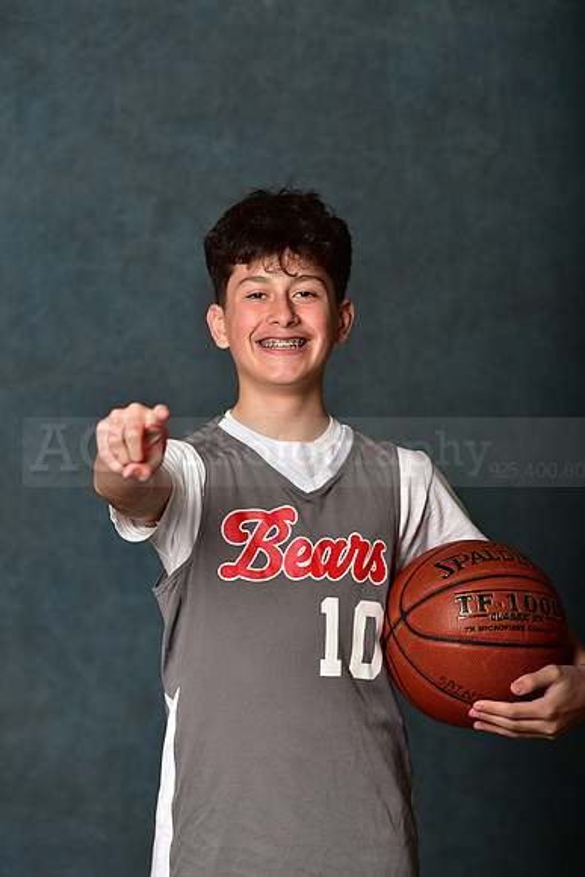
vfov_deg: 12.1
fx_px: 4141
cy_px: 438
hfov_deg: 8.1
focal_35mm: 170
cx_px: 292
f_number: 4.5
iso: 200
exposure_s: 1/250
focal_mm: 170
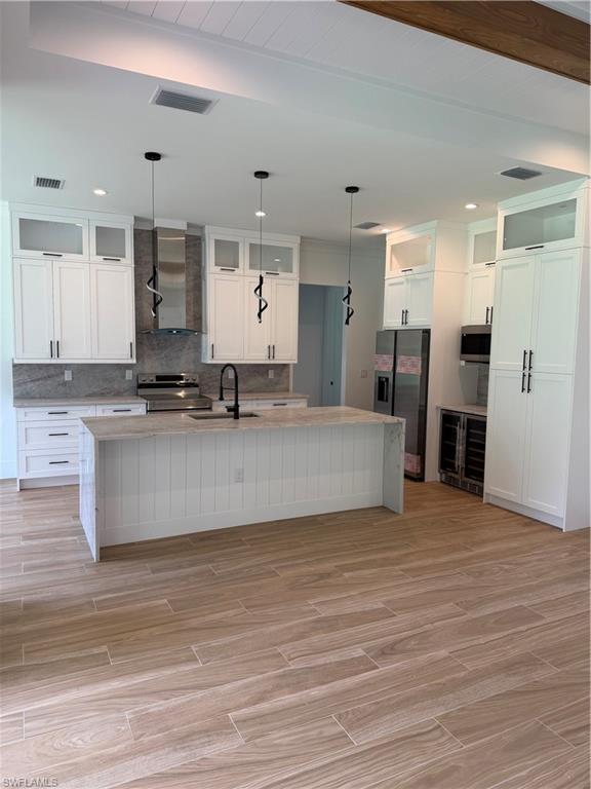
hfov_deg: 56.8
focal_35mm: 24
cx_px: 296
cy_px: 394
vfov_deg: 71.6
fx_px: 546
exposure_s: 1/120
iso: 100
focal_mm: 6.76
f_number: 1.78
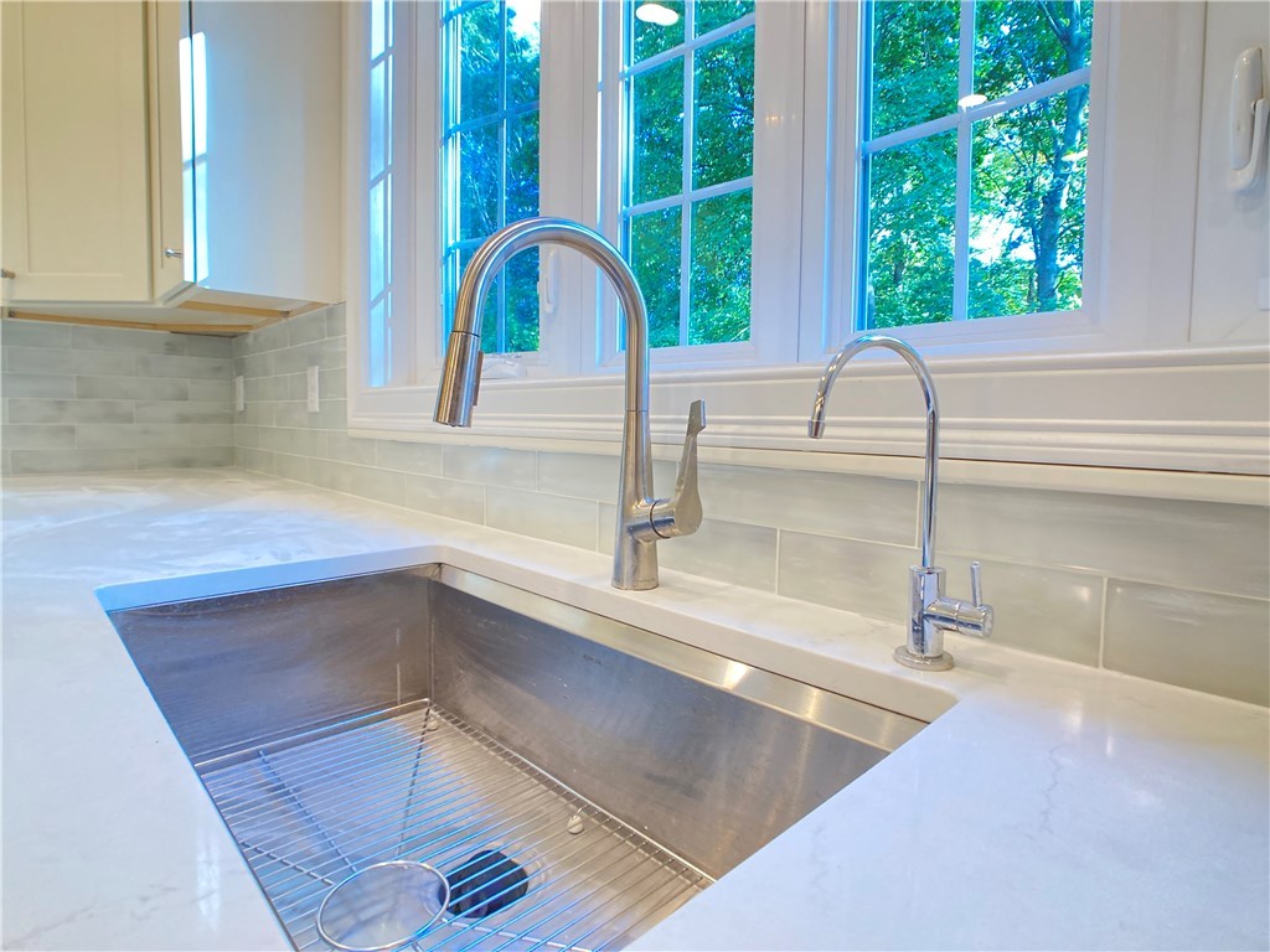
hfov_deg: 63.4
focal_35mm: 28
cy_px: 476
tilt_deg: -2.7
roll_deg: -0.6
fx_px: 1027
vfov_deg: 49.7
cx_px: 635
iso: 160
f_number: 1.8
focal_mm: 3.99
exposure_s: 1/60
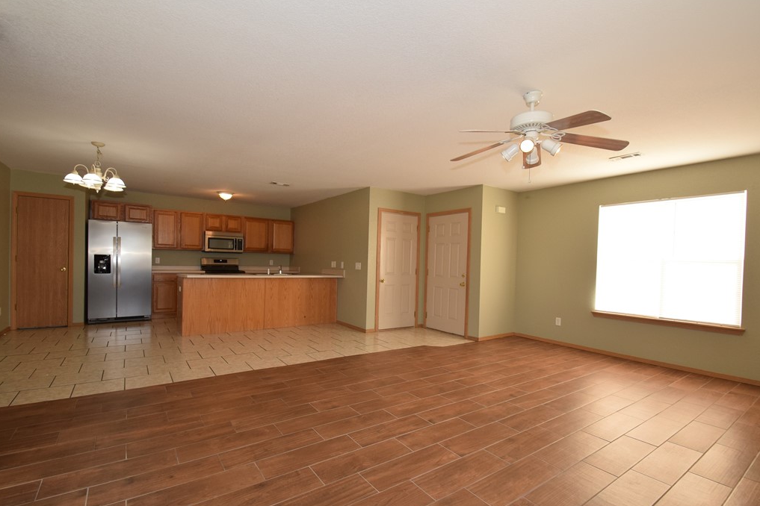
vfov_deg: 73.7
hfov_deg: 96.7
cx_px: 389
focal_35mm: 16
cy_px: 255
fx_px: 338
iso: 560
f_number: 5.6
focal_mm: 10
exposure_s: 1/125
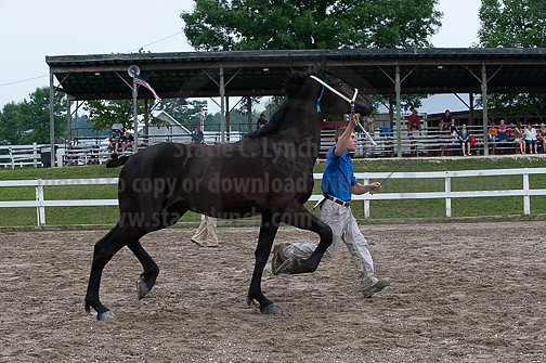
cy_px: 182
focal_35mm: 70
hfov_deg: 28.9
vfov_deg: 19.4
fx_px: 1061
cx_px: 273
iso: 1250
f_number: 5.6
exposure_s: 1/1250
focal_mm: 70
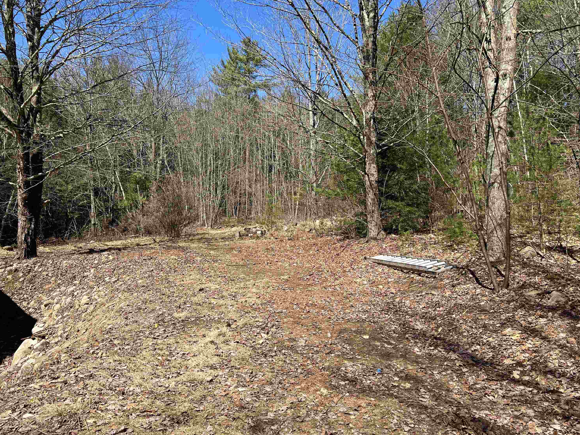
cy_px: 215
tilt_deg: -1.9
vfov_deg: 51.4
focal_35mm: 27
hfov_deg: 65.3
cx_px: 297
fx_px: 452
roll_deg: -1.4
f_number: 1.5
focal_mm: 5.7
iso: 50
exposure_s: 1/2571
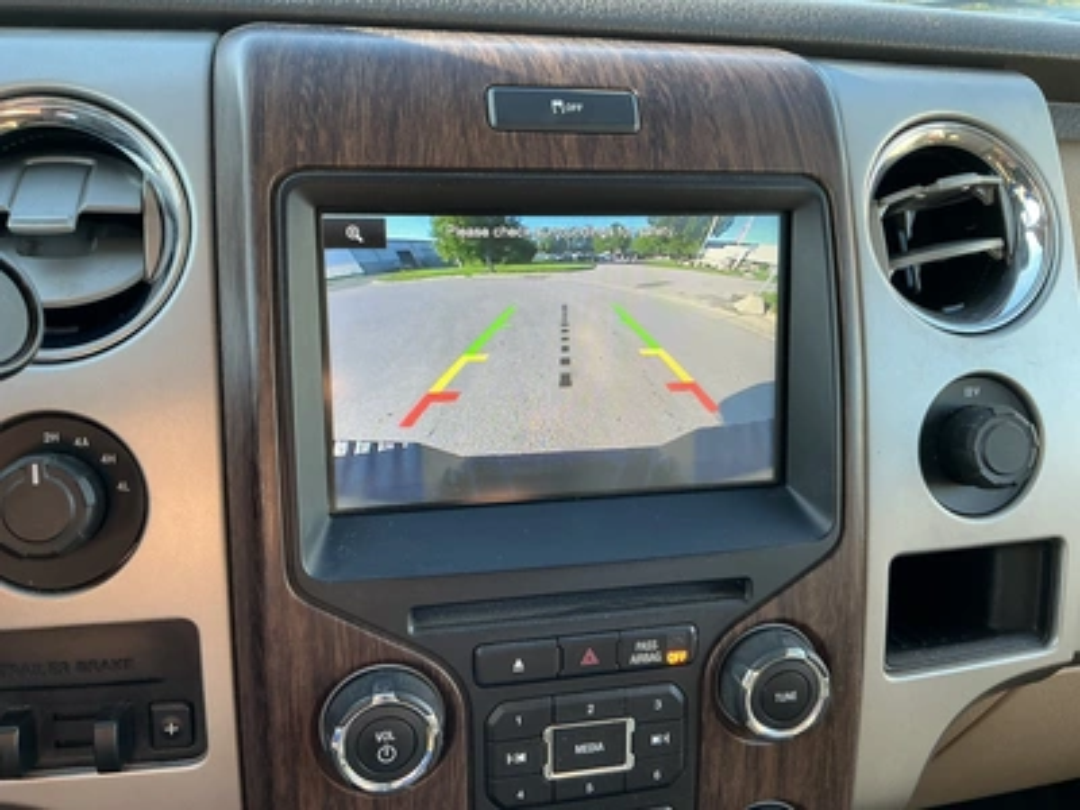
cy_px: 405
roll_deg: -1.9
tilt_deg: -23.2
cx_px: 540
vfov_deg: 49.7
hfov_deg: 63.4
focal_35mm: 28
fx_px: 874
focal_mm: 3
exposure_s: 1/117
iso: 64
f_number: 1.8
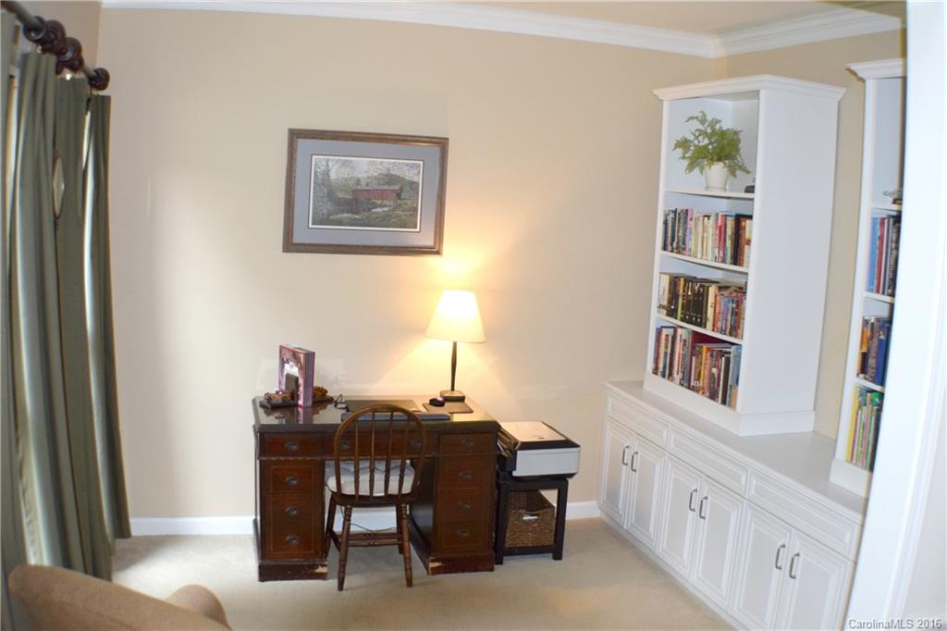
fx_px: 1262
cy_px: 316
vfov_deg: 28.1
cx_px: 474
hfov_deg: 41.1
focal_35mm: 48
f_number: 5
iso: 800
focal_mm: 32
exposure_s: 1/100
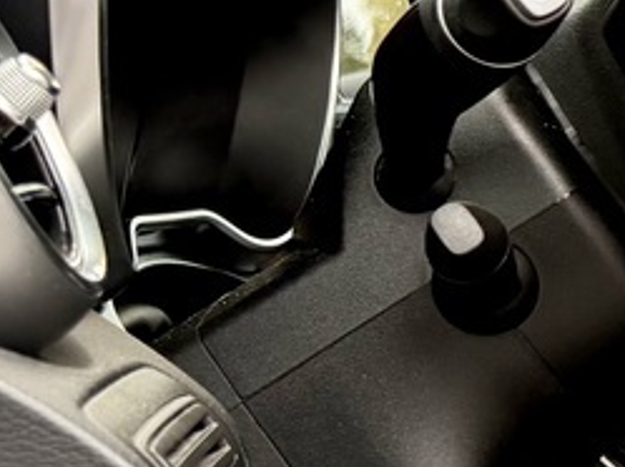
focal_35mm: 139
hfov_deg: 12.3
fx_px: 2506
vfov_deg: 10.6
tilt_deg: -3.9
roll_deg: +7.1
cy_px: 206
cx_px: 1313
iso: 200
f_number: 1.78
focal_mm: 6.76
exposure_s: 1/110
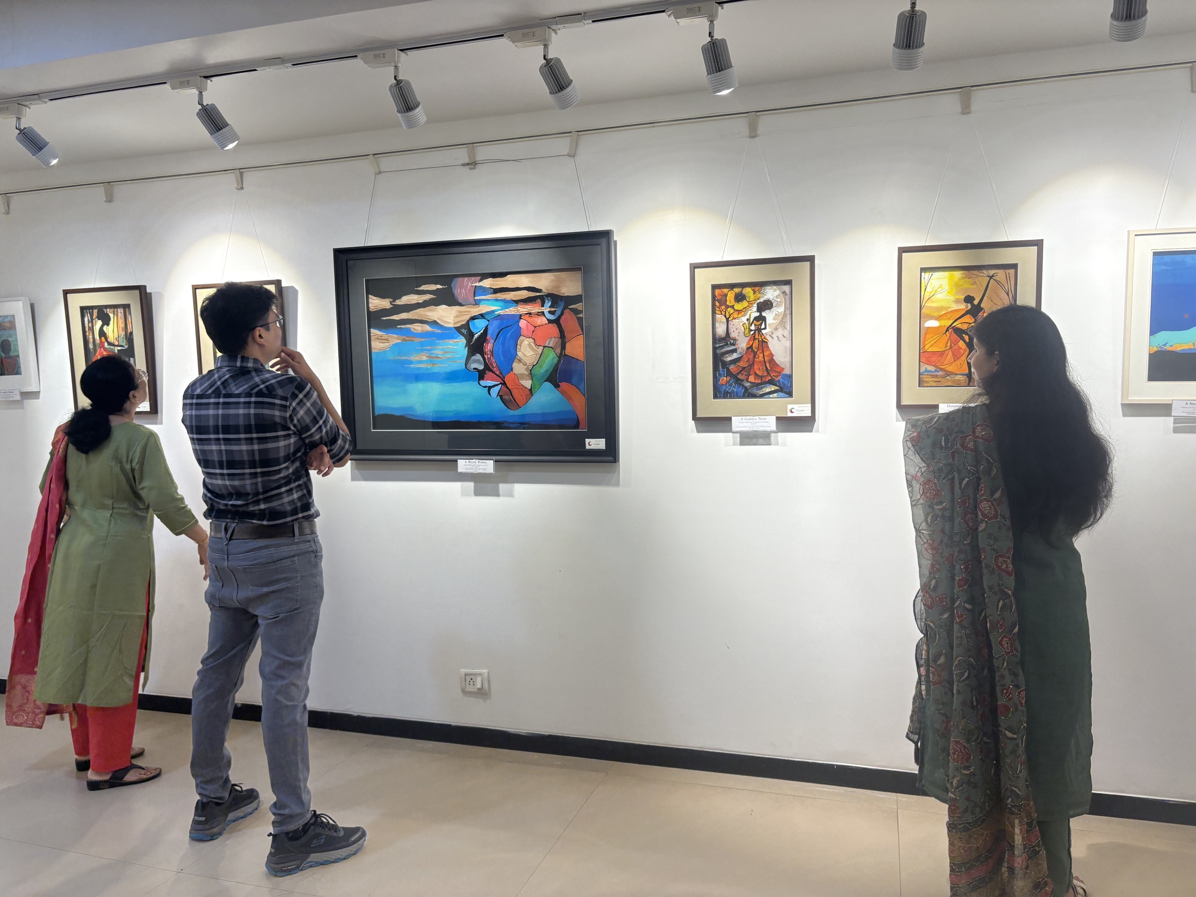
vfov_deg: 53.1
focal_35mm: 26
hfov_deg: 67.3
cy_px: 448
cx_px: 598
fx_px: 898
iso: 50
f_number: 1.6
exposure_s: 1/273
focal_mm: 5.96
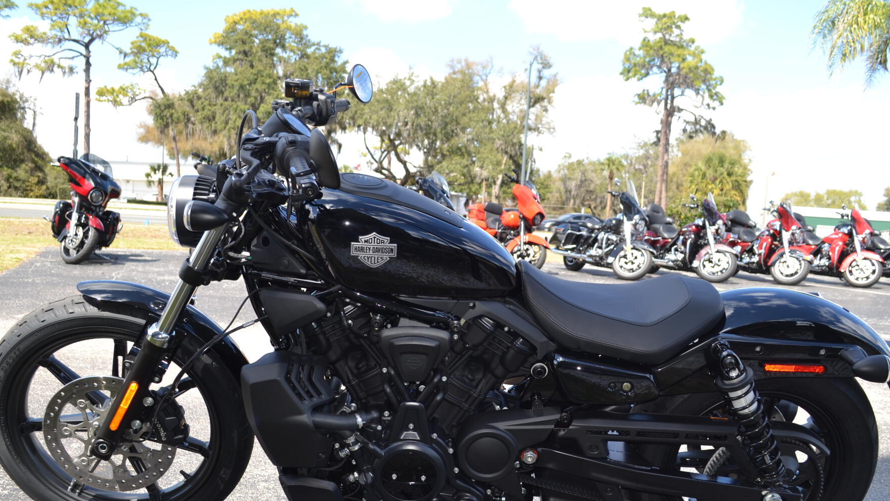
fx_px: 920
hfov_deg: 51.6
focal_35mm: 39
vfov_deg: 30.3
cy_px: 317
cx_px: 464
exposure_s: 1/200
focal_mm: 22
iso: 100
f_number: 5.6
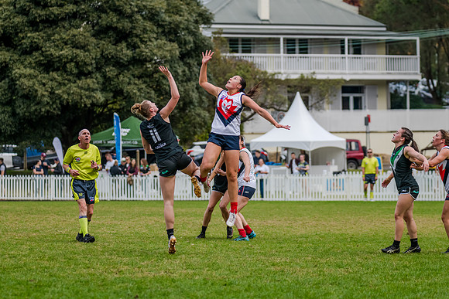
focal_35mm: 183
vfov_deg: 7.5
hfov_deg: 11.2
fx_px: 2284
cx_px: 222
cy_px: 150
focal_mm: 180
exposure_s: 1/2000
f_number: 4.5
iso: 800
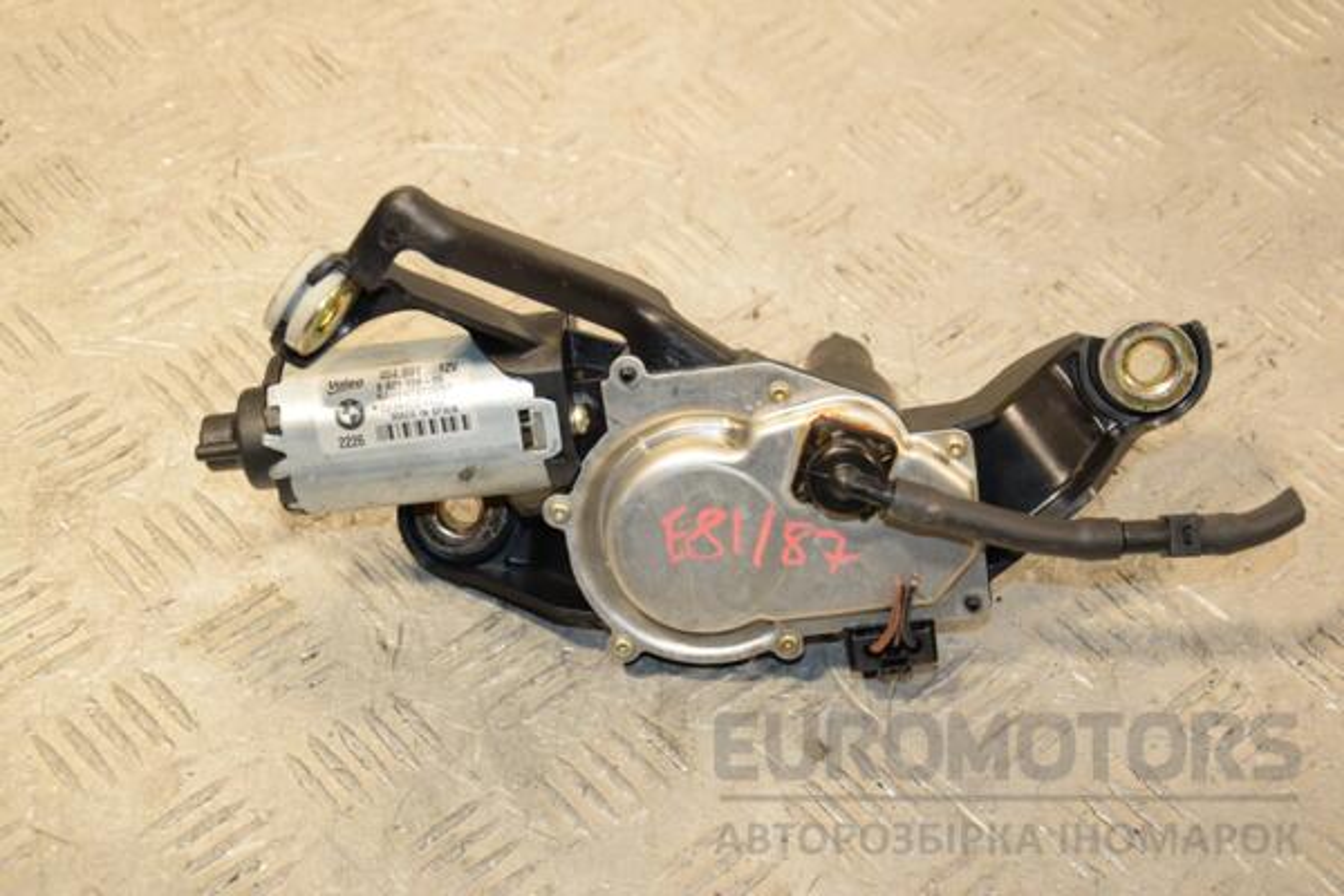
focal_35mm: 72
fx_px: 2688
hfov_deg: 28.1
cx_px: 672
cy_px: 448
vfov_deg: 18.9
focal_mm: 48
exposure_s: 1/200
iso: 800
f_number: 6.3
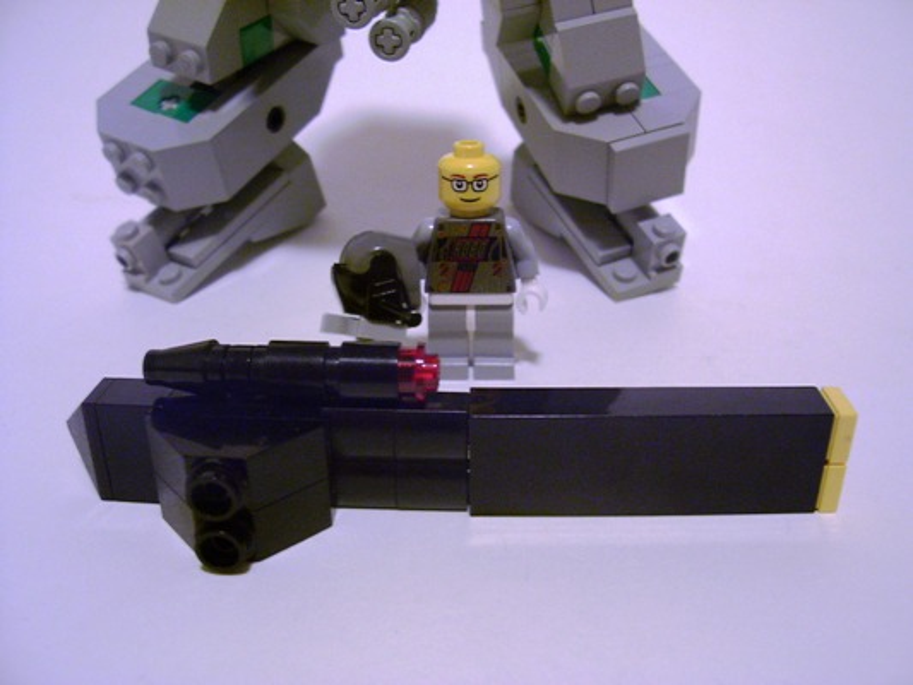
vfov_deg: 41.8
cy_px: 342
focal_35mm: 34
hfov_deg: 53.9
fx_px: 897
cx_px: 456
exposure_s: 1/8
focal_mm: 5.6
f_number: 2.7
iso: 160
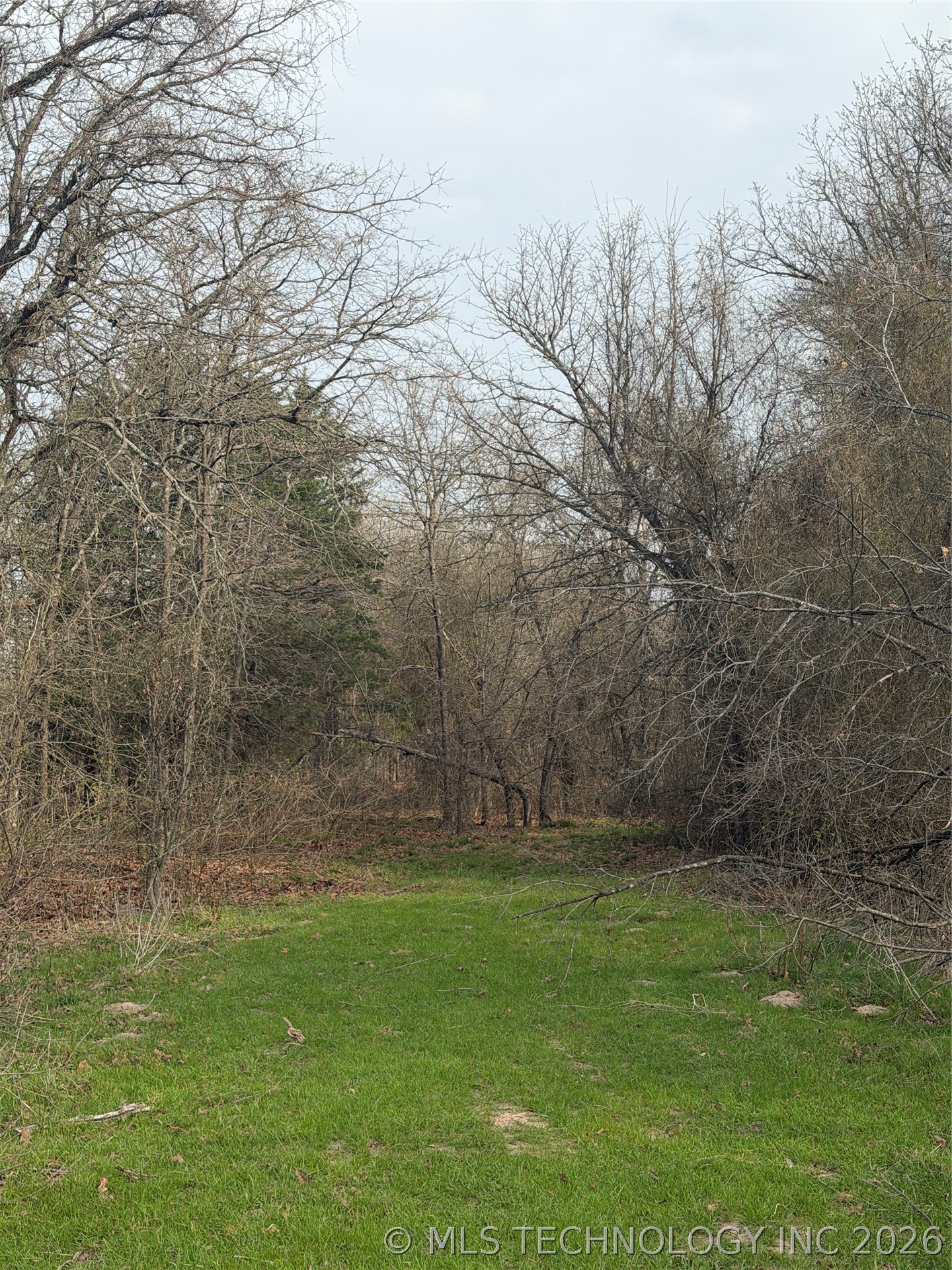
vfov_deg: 39.7
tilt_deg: +1.7
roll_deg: -1.1
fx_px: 1760
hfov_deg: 30.3
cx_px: 476
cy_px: 635
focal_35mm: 48
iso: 64
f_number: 1.78
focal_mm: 6.76
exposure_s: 1/2208
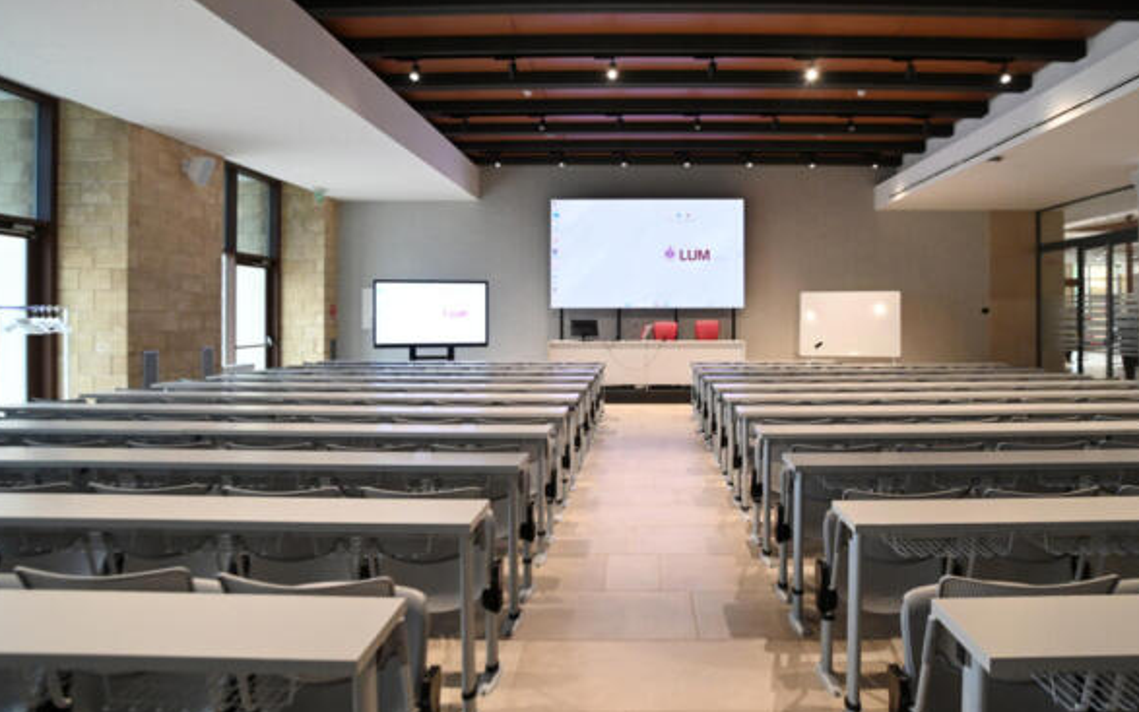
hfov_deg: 76.7
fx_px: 714
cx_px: 652
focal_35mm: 23
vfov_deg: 52.9
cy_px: 311
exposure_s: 1/200
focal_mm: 17
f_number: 4.5
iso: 2000
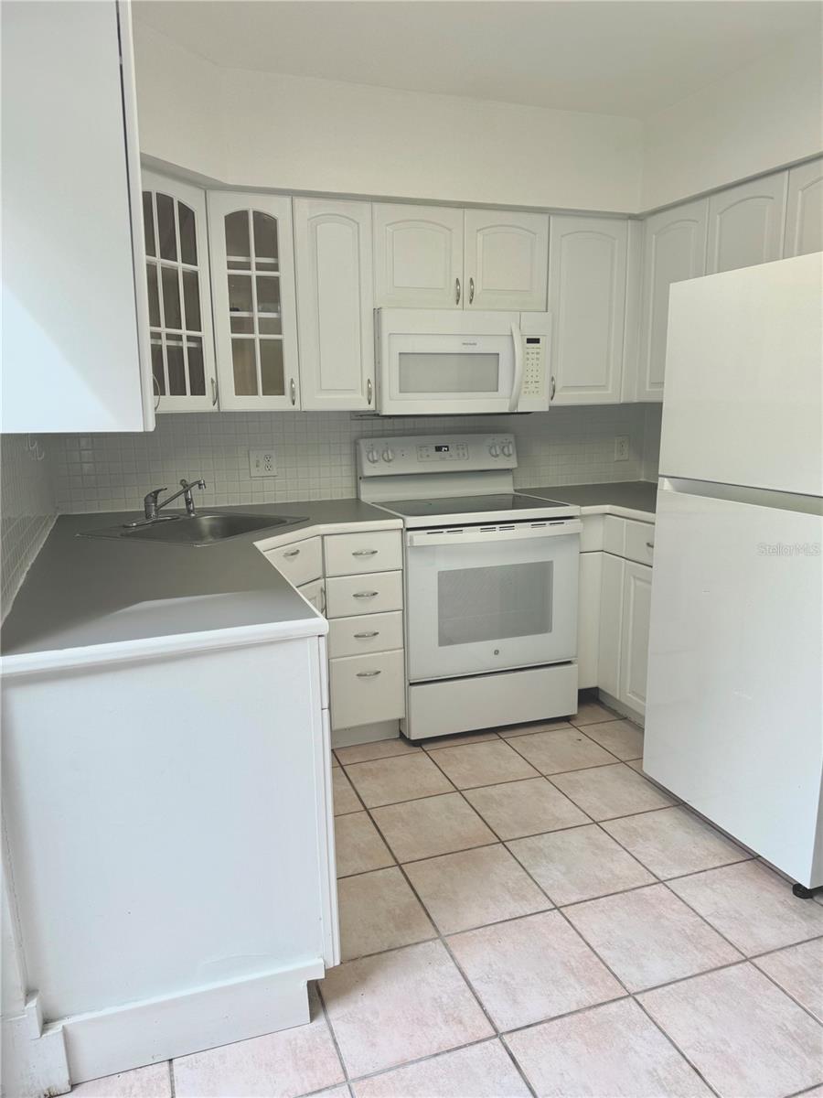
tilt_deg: -11.8
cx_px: 412
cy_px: 549
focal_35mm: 24
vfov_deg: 71.6
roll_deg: +0.7
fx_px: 761
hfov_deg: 56.8
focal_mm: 6.76
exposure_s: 1/246
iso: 64
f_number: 1.78
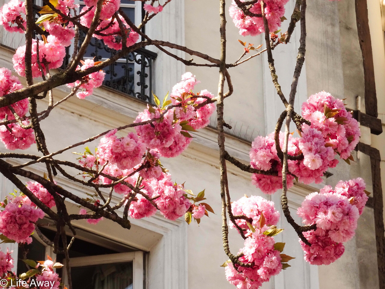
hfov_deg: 11.4
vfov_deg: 8.6
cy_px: 144
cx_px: 192
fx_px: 1924
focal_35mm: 173
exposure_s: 1/200
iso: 160
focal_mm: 29.57
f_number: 8
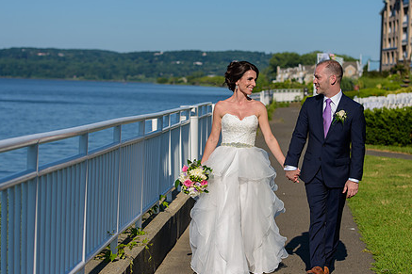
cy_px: 118
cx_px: 240
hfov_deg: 21.9
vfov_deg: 14.7
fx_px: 1064
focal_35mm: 93
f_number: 4
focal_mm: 70
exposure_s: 1/2500
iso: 200
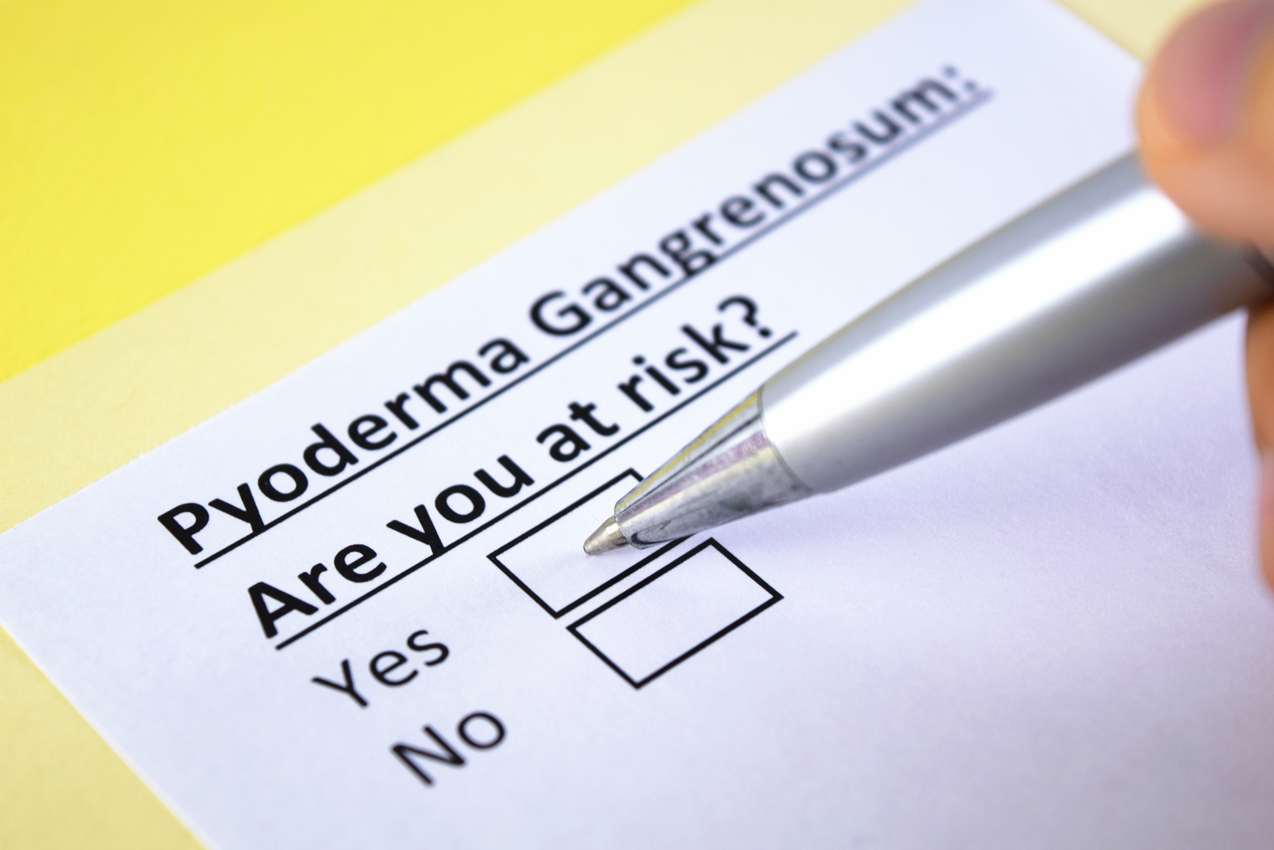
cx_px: 637
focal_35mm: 82
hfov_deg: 24.6
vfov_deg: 16.6
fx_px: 2919
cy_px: 425
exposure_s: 1/50
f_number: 5.6
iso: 100
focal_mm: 55
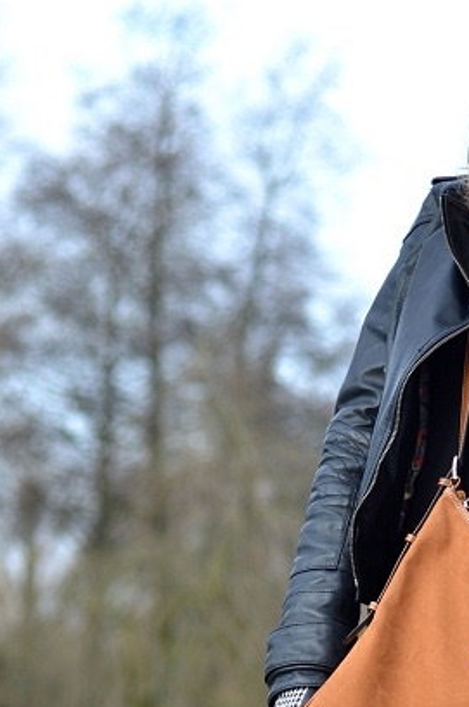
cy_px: 798
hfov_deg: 7.4
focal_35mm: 183
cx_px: 511
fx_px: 3591
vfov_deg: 11.1
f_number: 2.8
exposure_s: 1/640
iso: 160
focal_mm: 50
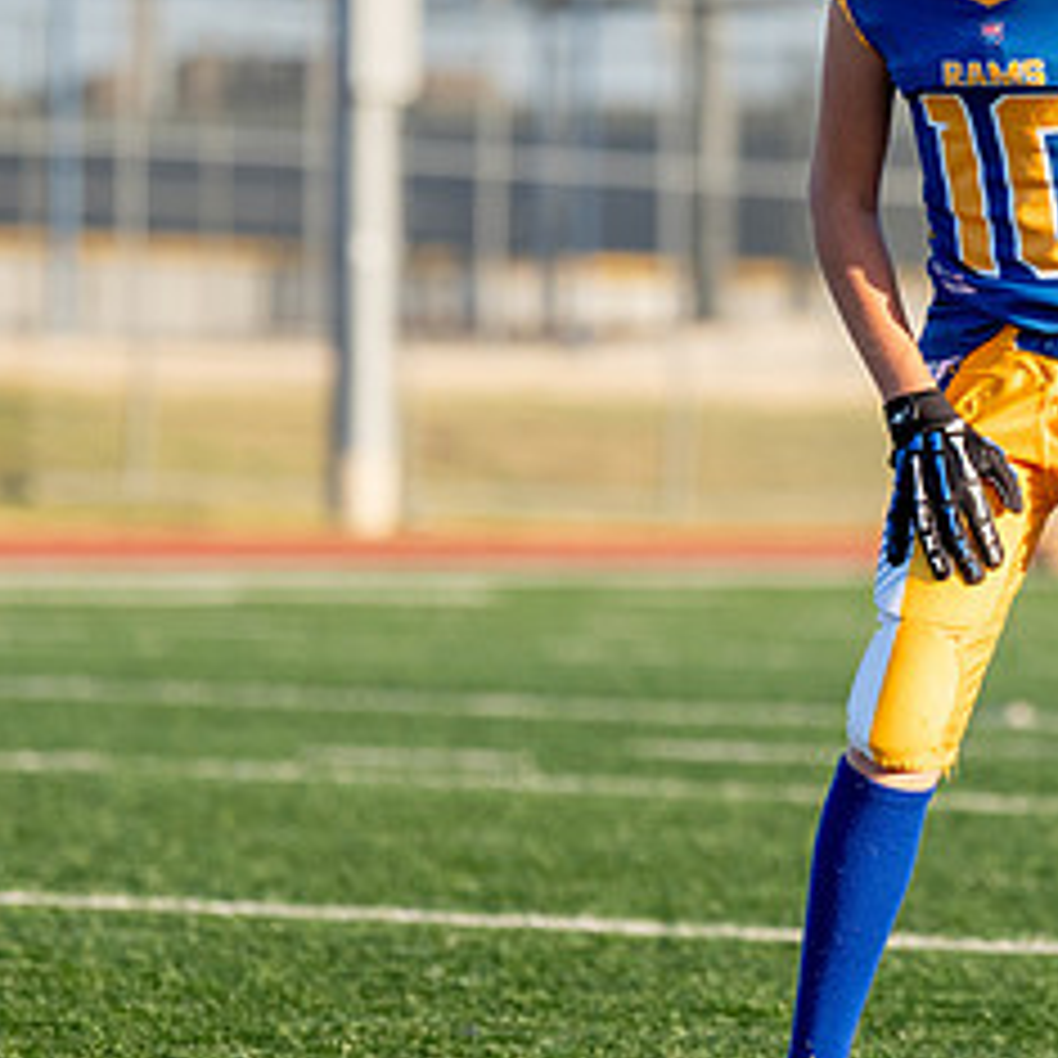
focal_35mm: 390
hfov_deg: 4.5
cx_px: 1086
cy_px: 279
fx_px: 13486
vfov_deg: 4.5
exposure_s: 1/4000
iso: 250
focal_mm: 125
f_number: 2.8
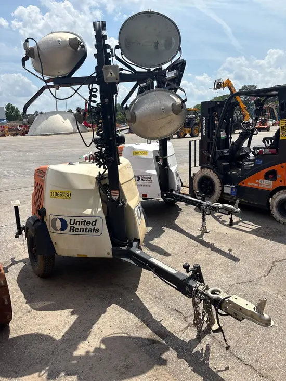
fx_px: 286
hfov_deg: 53.1
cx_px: 143
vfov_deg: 67.3
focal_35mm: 26
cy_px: 190
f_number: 1.6
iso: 50
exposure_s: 1/4950
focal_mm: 5.96
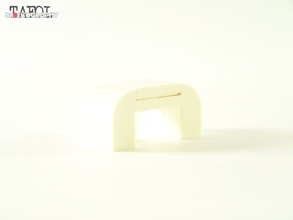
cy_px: 110
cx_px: 146
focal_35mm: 94
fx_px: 796
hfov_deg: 20.9
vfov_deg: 15.7
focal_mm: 15.6
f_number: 3.2
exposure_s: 1/30
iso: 200
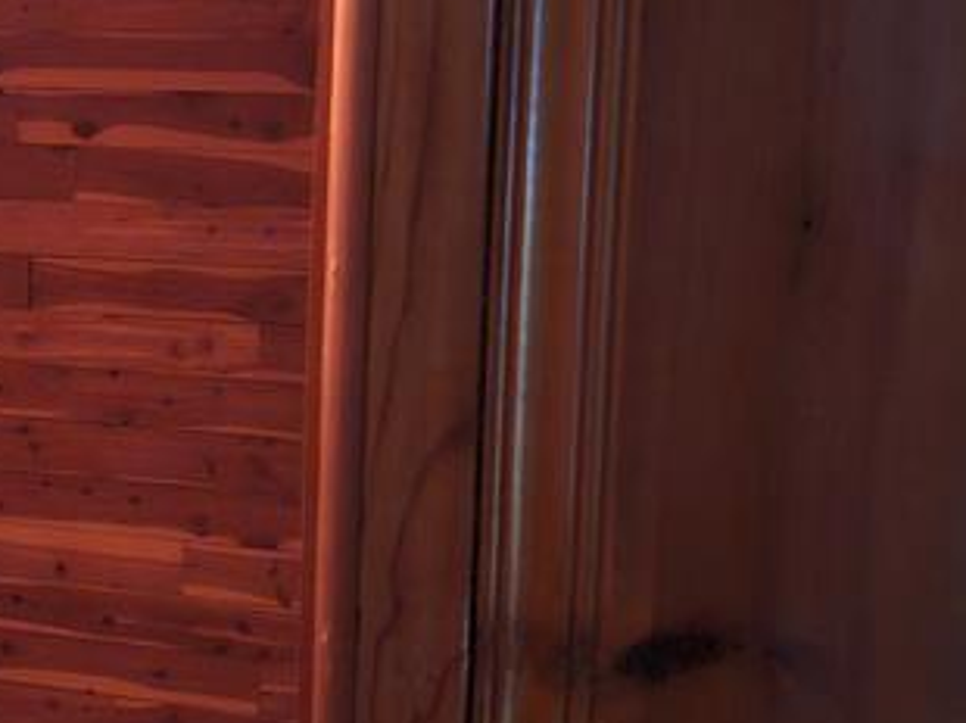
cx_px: -171
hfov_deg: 23.6
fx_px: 2119
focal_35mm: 76
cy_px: 296
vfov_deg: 19.3
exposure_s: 1/13.4
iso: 1600
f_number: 1.7
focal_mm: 6.3
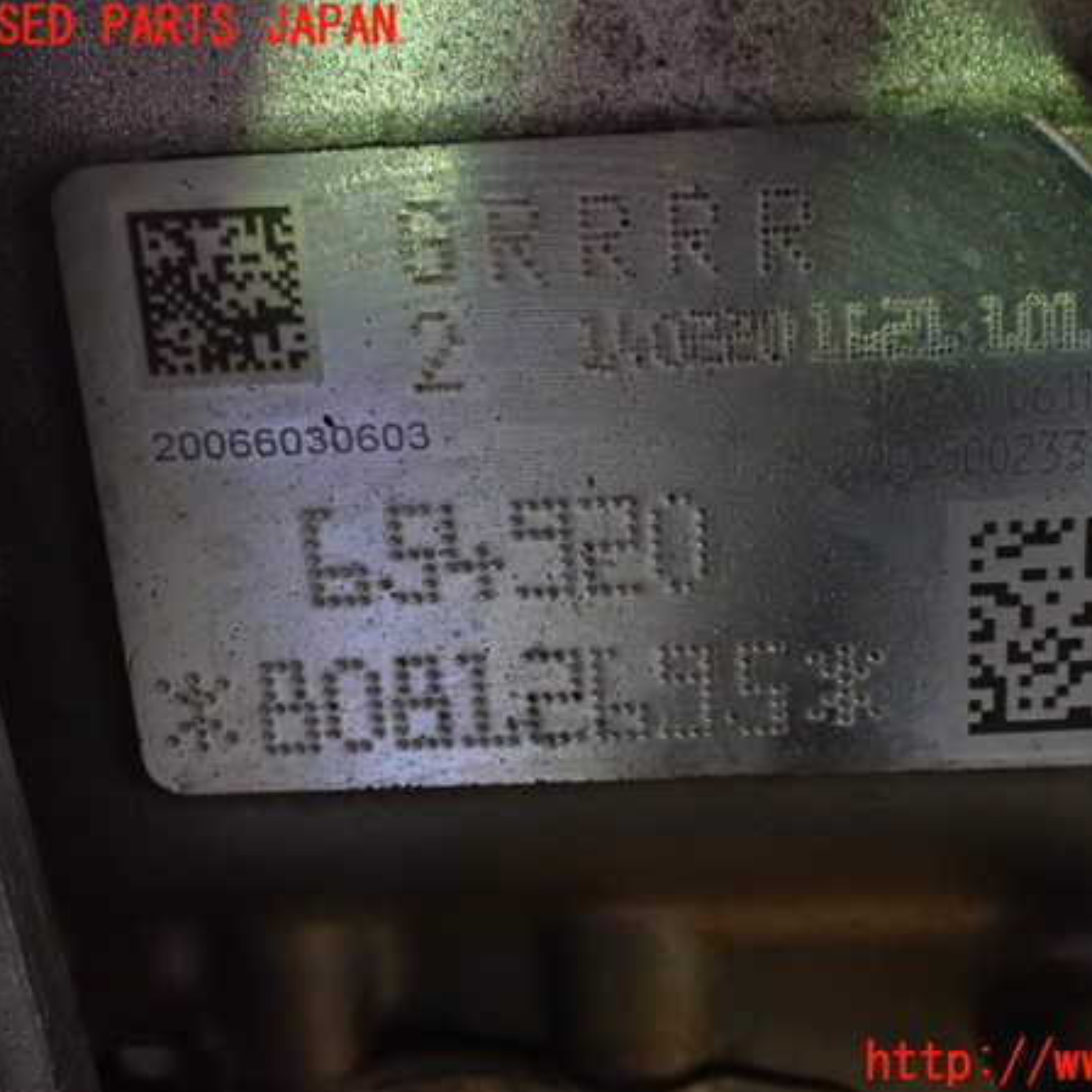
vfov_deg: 37.6
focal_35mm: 45
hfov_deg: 37.3
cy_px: 546
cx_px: 685
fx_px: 1606
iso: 1600
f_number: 2.7
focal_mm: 6.83
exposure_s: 1/15
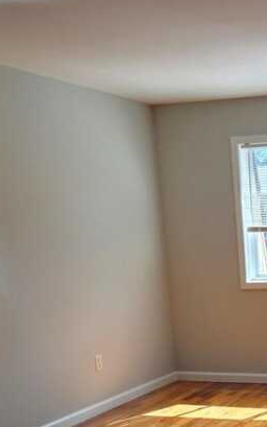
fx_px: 709
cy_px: 342
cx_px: 345
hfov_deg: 19.7
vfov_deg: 32.5
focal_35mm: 61
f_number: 1.8
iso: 32
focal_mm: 5.4
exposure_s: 1/180
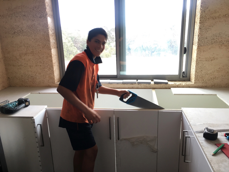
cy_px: 86
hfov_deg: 61.7
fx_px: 192
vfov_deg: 48.2
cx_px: 114
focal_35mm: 29
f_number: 2.2
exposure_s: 1/33
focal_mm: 4.15
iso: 32
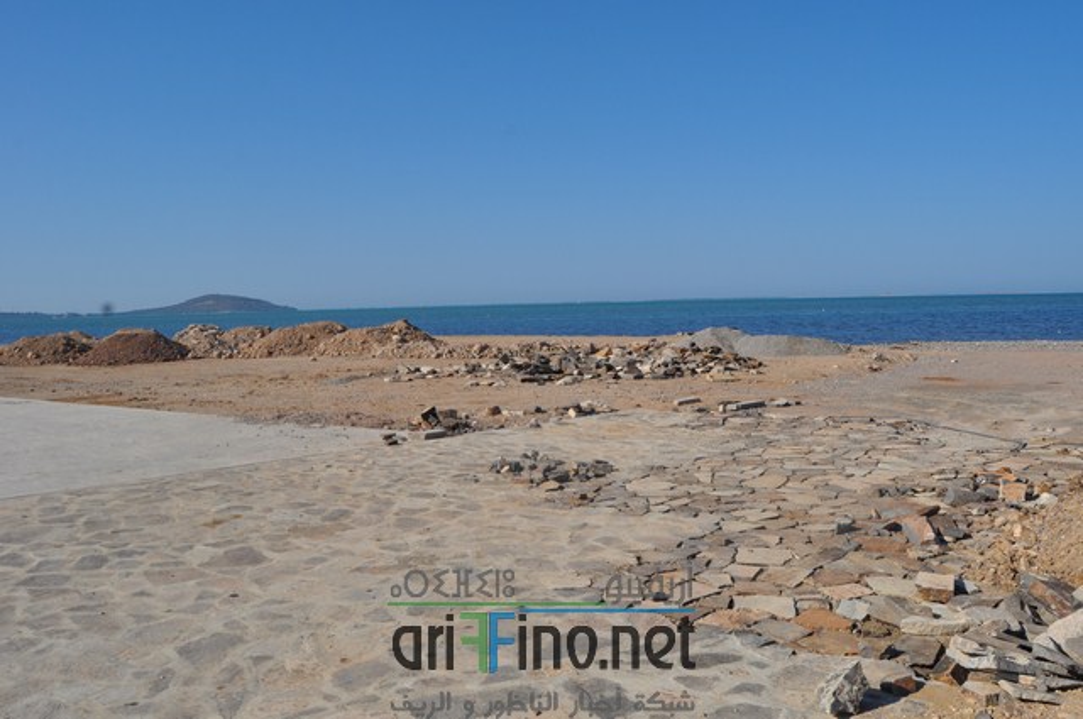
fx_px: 811
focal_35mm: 27
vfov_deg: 47.8
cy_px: 360
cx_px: 542
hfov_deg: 67.4
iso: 200
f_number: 10
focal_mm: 18
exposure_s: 1/400
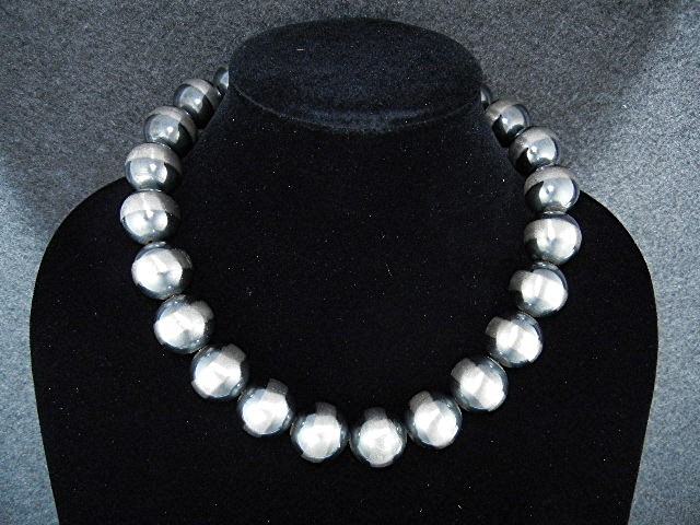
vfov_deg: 46.8
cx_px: 350
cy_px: 262
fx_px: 607
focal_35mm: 30
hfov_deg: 60.0
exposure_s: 1/30
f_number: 3.5
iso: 800
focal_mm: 5.4
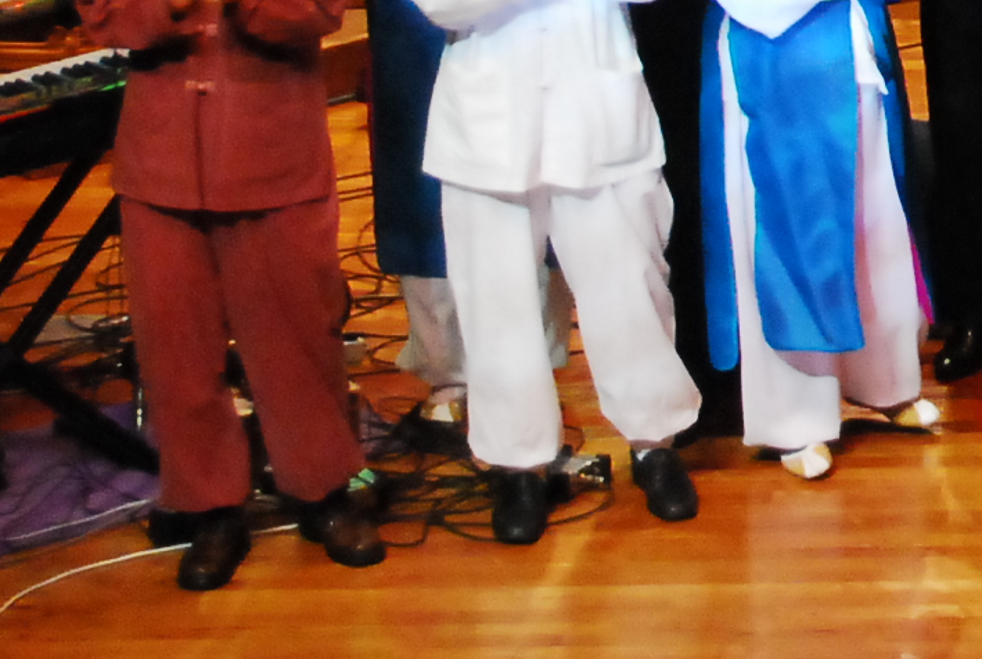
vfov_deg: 4.1
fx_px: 9213
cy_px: -637
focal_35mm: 337
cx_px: 1857
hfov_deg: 6.0
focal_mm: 55
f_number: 5.6
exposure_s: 1/100
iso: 1600
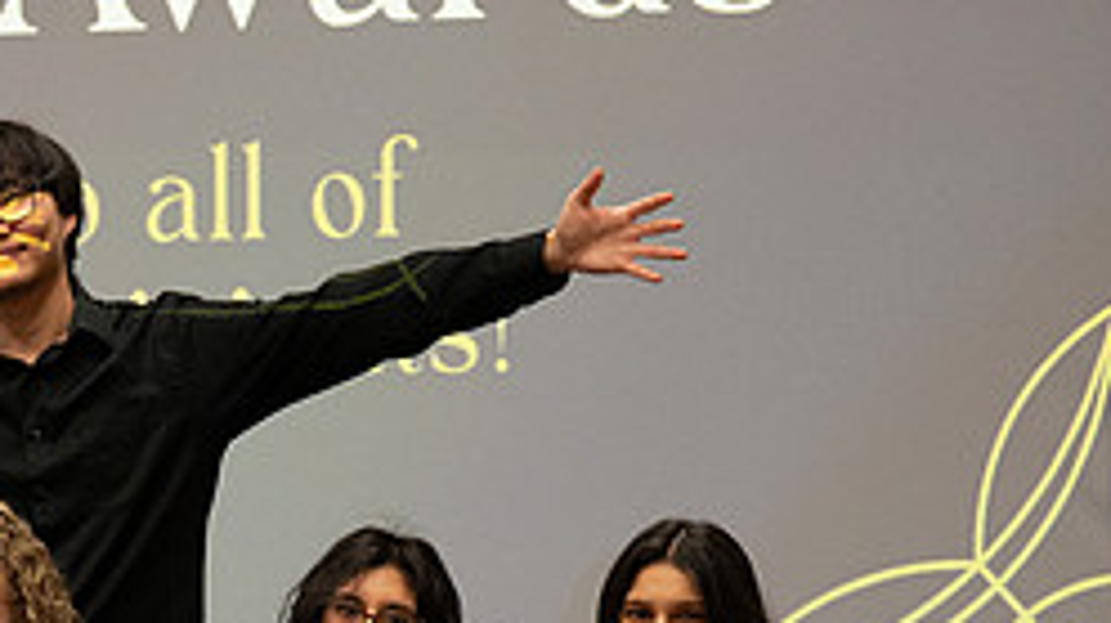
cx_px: -40
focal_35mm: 204
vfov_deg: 5.9
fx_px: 6005
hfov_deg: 10.5
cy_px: 757
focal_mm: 83
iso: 3200
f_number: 2.8
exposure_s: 1/125
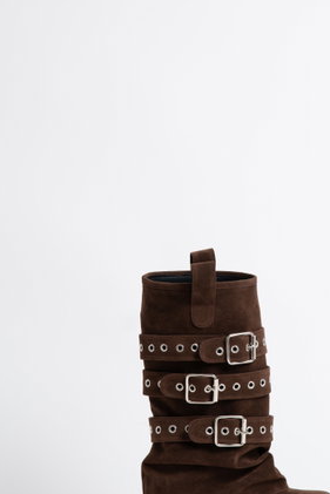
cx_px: 230
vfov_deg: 11.3
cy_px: 256
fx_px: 2496
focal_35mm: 182
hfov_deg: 7.6
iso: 100
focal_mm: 85
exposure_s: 1/90
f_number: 5.6
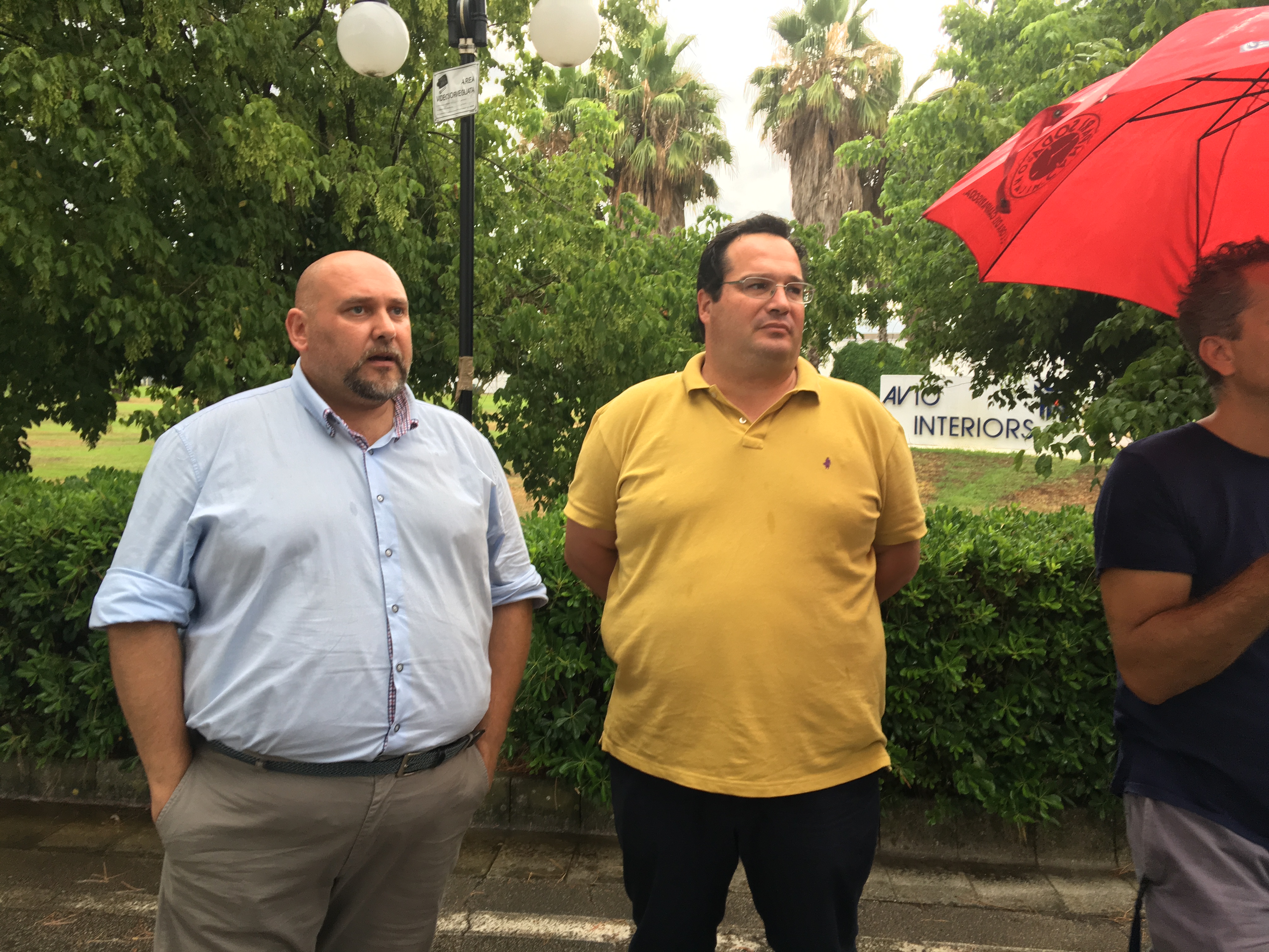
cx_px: 634
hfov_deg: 61.7
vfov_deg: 48.2
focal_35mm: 29
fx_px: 1063
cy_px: 476
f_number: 2.2
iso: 40
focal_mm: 4.15
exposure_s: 1/100
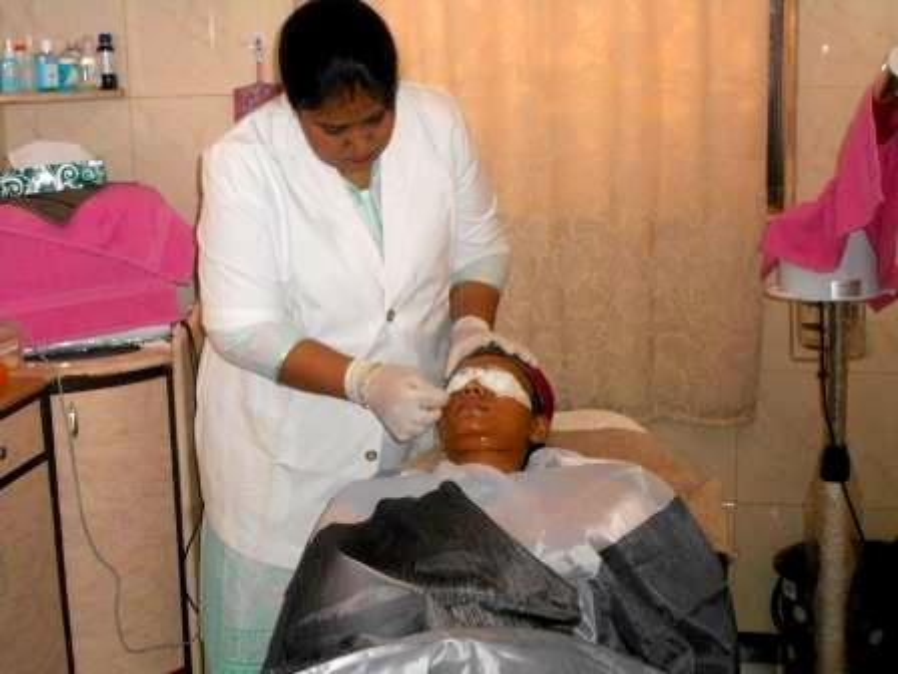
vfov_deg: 25.2
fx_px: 1505
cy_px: 337
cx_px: 449
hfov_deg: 33.2
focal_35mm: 58
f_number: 4.9
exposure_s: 1/60
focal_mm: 10
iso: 400
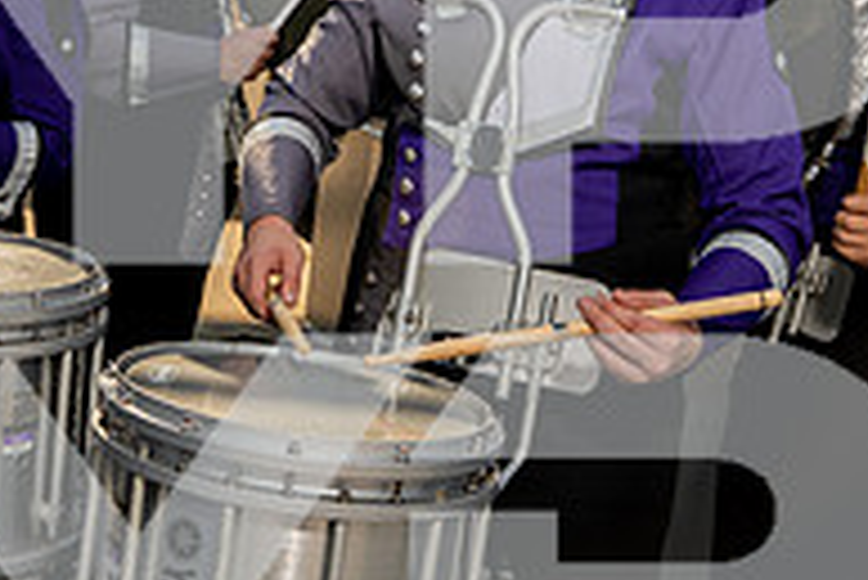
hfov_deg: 26.9
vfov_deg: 17.9
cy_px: 29
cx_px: 337
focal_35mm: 75
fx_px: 1810
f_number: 8
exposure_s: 1/250
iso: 100
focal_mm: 25
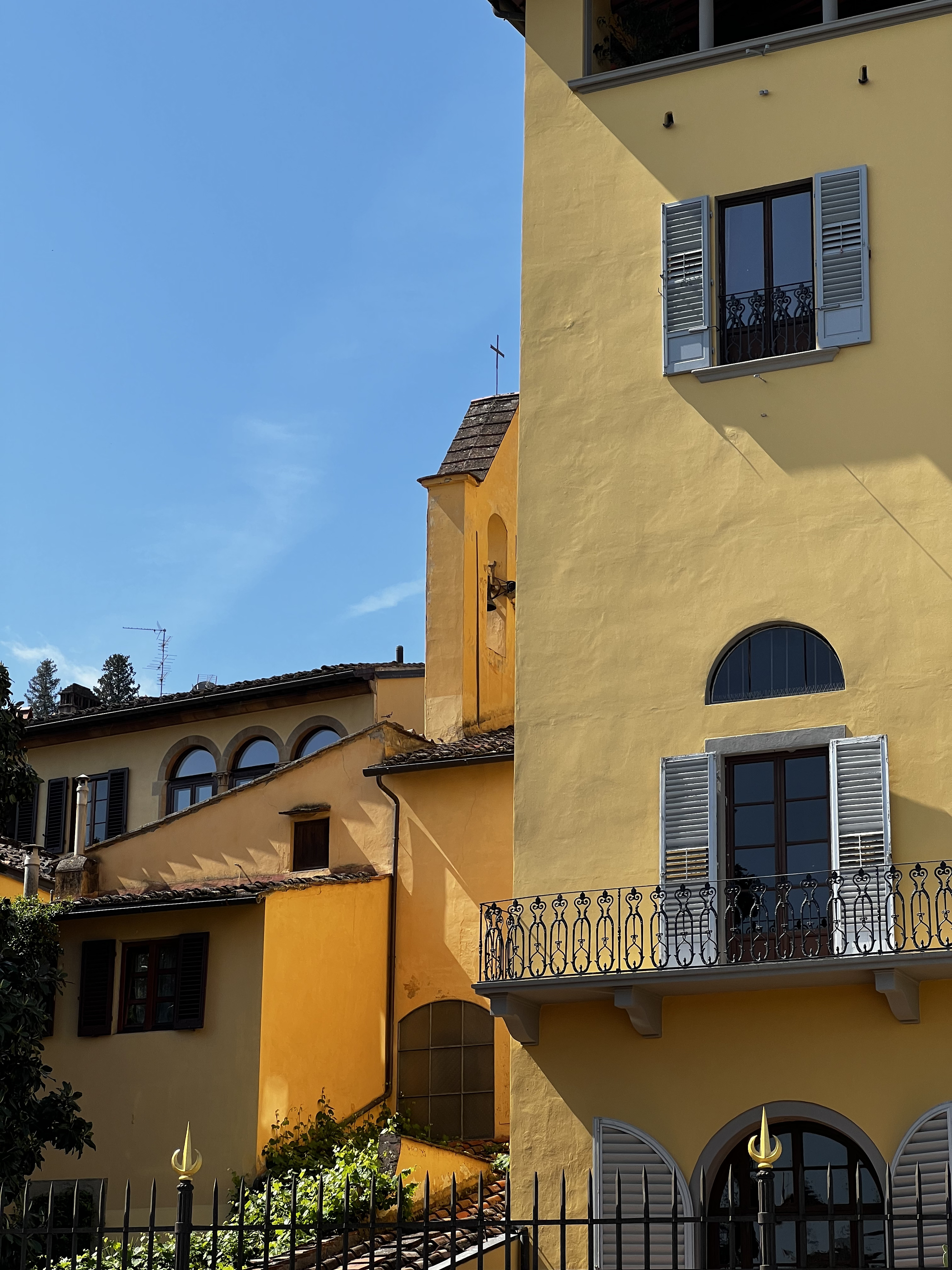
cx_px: 476
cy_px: 635
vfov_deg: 25.3
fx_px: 2824
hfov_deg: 19.1
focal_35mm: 77
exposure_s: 1/630
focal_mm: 9
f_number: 2.8
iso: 32
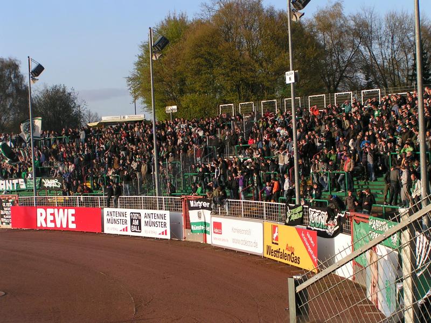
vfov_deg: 21.6
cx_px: 216
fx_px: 847
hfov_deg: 28.6
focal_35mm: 68
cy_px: 162
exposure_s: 1/250
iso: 50
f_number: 5
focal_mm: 10.5
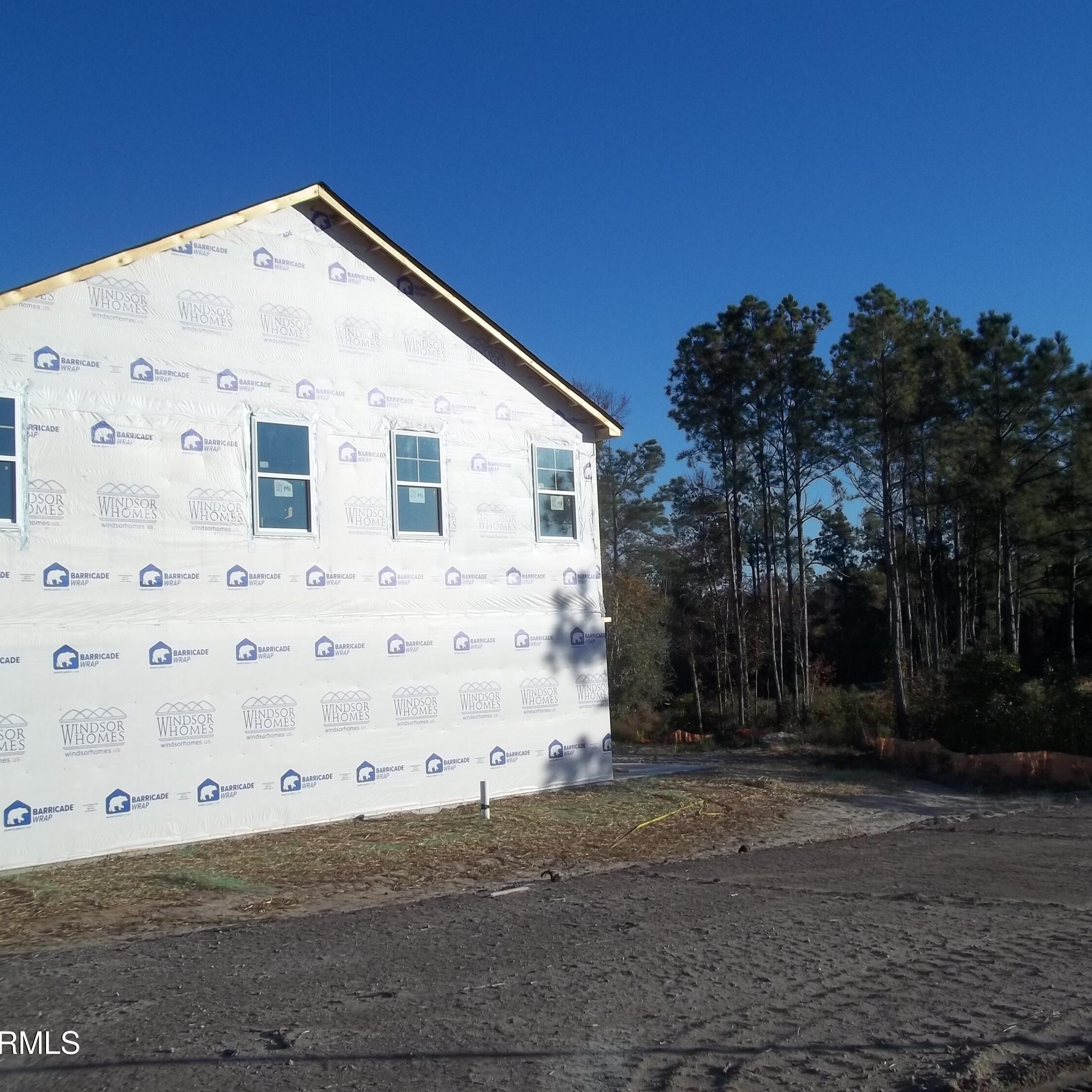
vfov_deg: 43.9
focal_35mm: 38
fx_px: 1356
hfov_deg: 43.8
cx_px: 583
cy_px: 543
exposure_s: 1/250
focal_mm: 5.7
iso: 64
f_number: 8.8
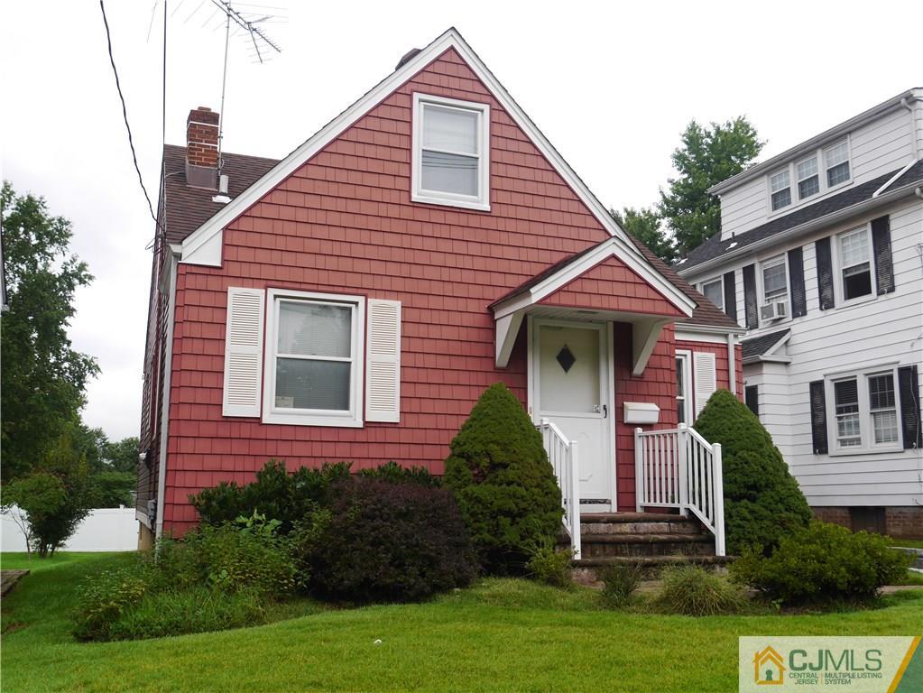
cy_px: 346
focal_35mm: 44
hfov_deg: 42.9
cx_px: 462
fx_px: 1174
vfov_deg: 32.9
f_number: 7.1
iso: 160
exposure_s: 1/200
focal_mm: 22
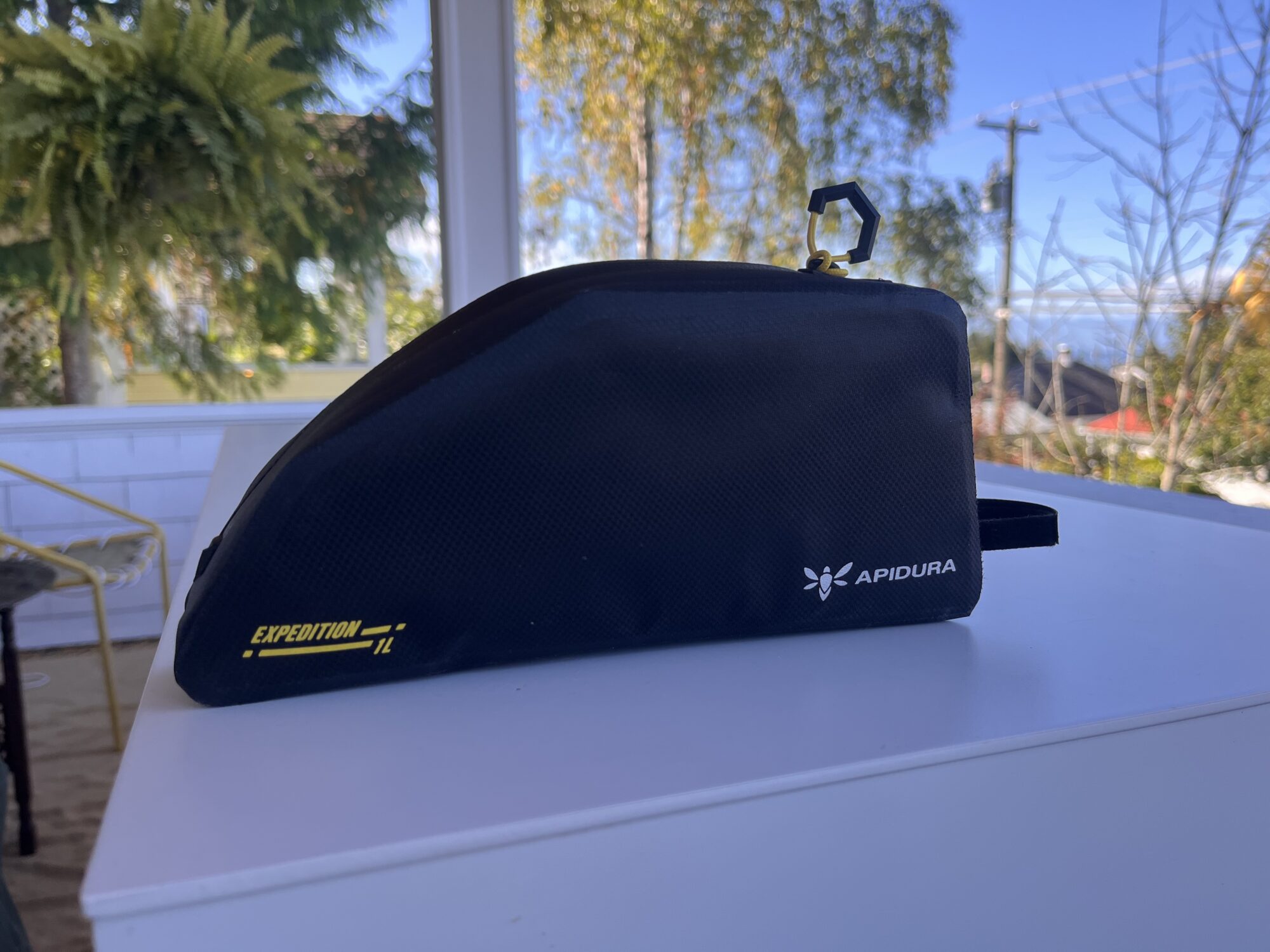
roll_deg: +1.5
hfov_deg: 67.3
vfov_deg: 53.1
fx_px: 954
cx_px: 635
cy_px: 476
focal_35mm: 26
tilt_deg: -8.5
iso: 50
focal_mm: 5.1
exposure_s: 1/680
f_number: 1.6
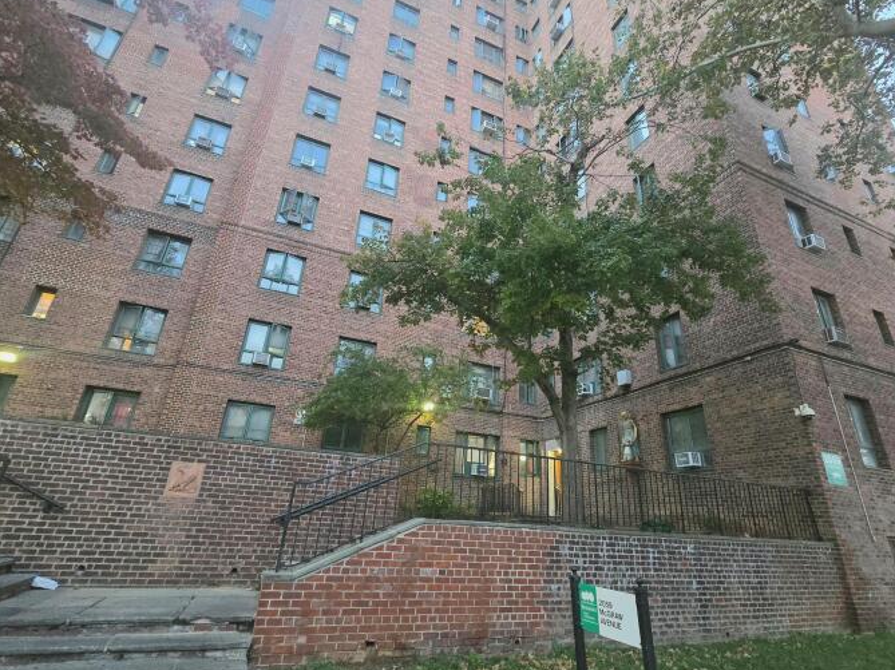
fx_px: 362
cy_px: 330
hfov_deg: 102.1
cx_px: 458
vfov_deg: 85.6
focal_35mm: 14
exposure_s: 1/40
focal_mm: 2.2
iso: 1250
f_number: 2.2
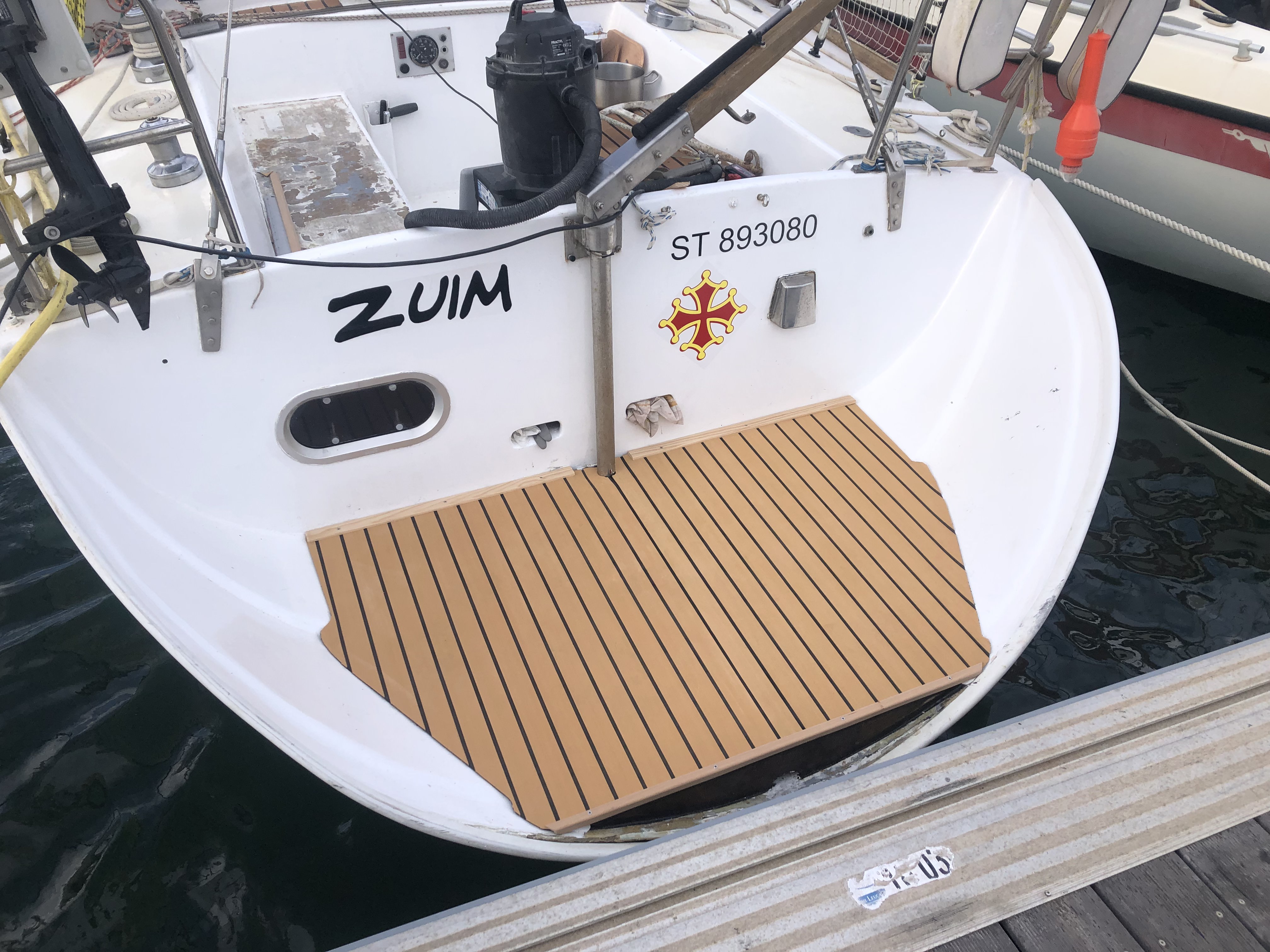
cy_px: 476
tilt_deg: -34.0
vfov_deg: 49.7
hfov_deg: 63.4
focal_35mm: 28
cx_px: 635
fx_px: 1027
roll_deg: +0.9
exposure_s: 1/1021
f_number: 1.8
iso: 20
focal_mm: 4
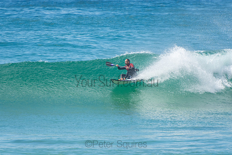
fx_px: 3867
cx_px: 116
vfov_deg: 2.3
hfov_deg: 3.4
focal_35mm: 600
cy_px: 78
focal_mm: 400
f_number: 5.6
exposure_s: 1/1250
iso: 280
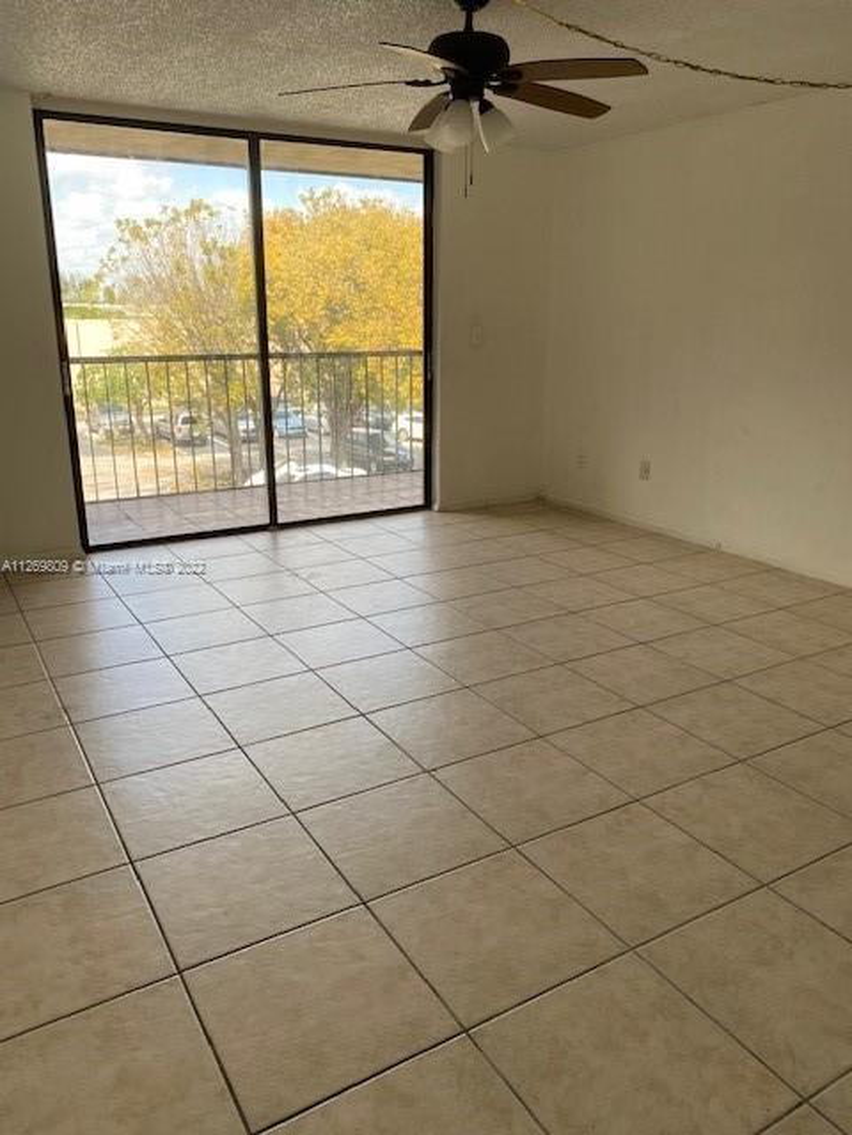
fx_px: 853
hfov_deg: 53.1
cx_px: 426
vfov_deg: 67.3
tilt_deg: -16.7
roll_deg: -0.8
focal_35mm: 26
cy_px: 568
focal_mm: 4.25
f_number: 1.8
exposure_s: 1/122
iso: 40
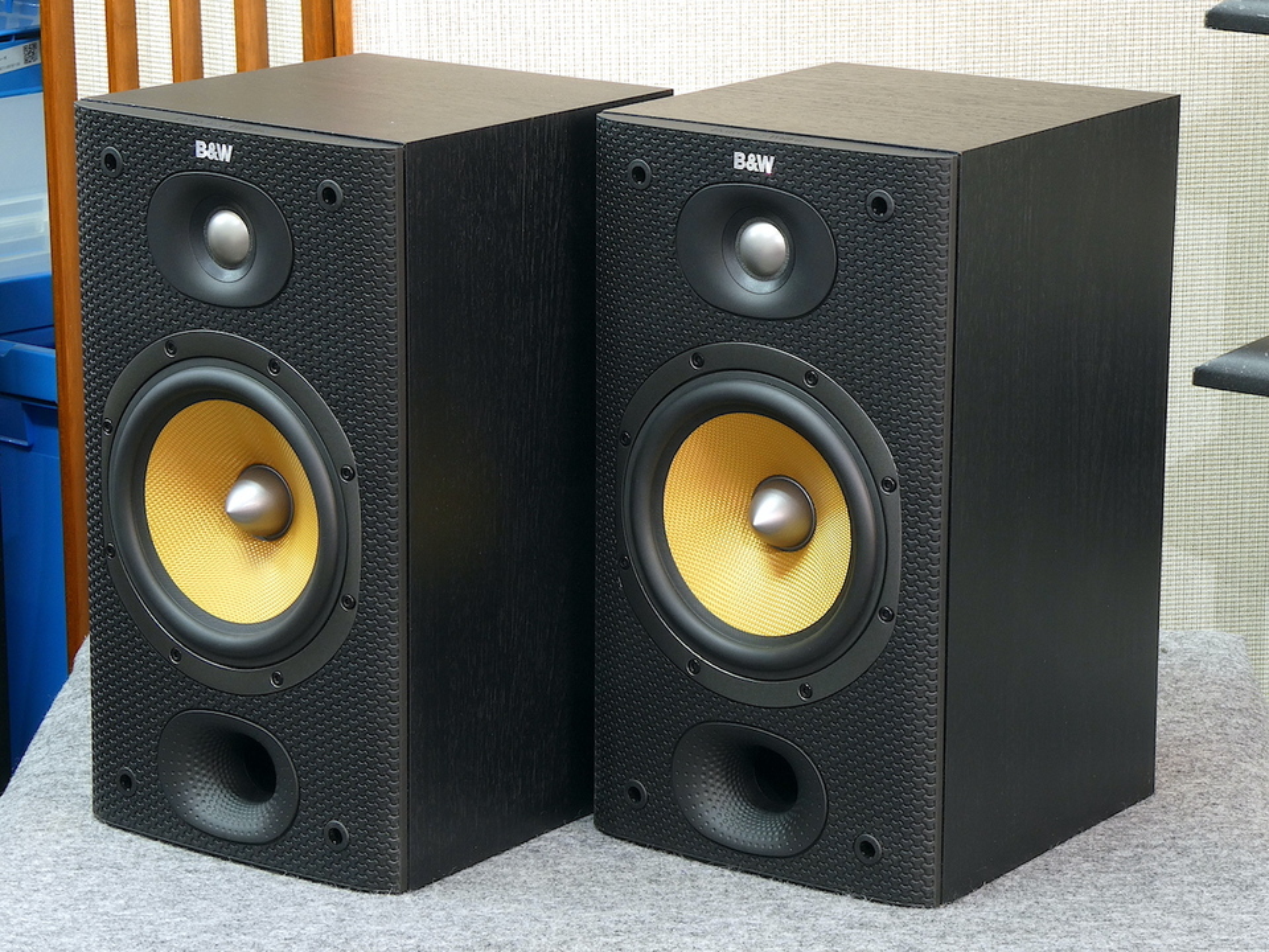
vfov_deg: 14.0
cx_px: 634
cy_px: 476
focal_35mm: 106
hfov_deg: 18.5
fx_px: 3886
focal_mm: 19
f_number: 8
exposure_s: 1.6
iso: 100
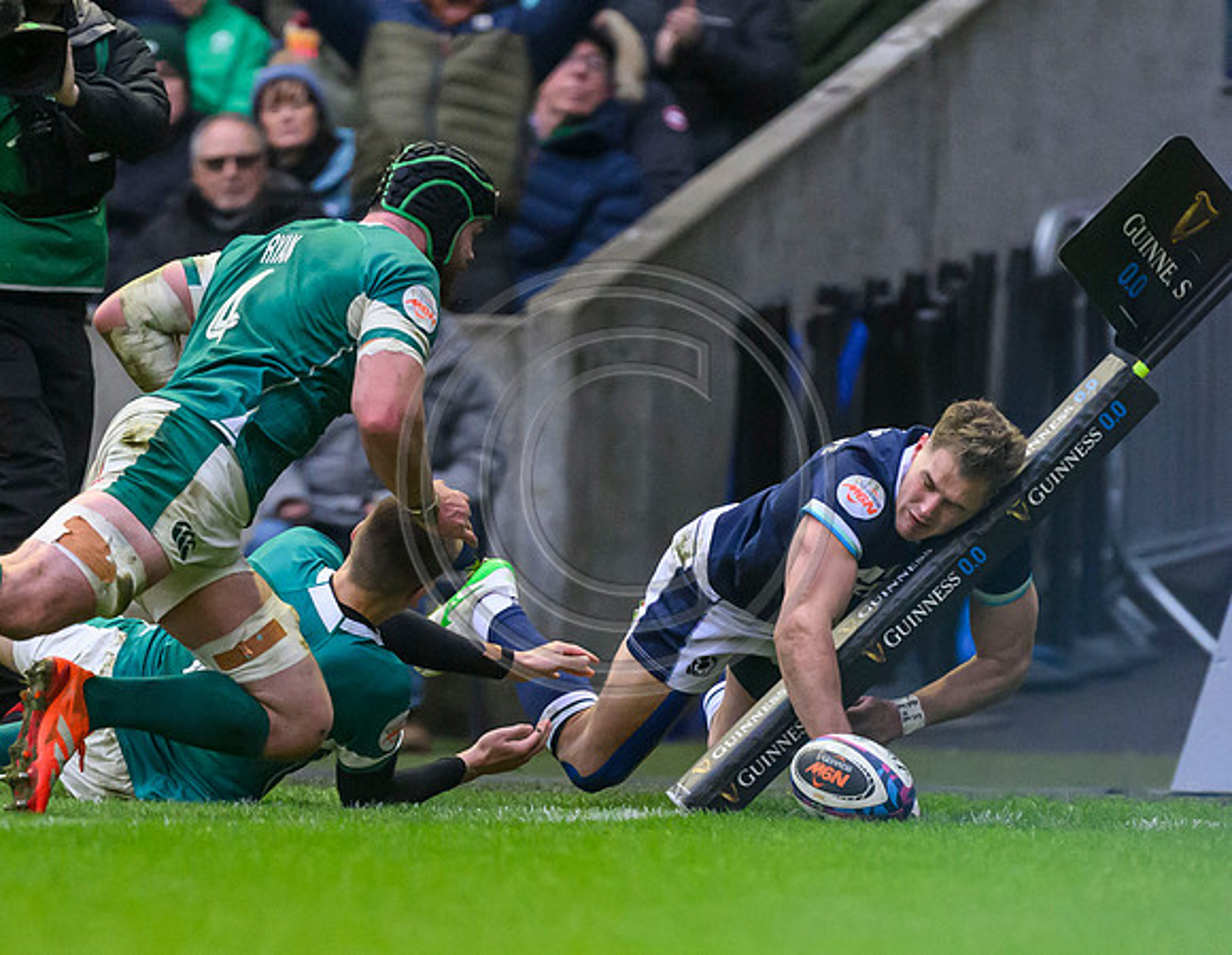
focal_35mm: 1042
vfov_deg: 1.5
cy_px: 1036
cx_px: 779
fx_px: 37543
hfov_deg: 1.9
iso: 4000
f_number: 2.8
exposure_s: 1/2000
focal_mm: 400
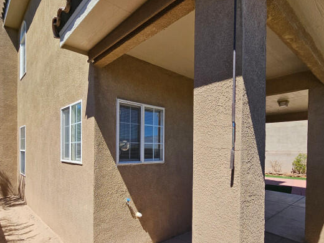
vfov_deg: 65.0
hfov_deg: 81.7
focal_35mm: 20
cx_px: 152
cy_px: 153
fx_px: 187
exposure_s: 1/1957
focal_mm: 2.2
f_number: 2.2
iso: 50
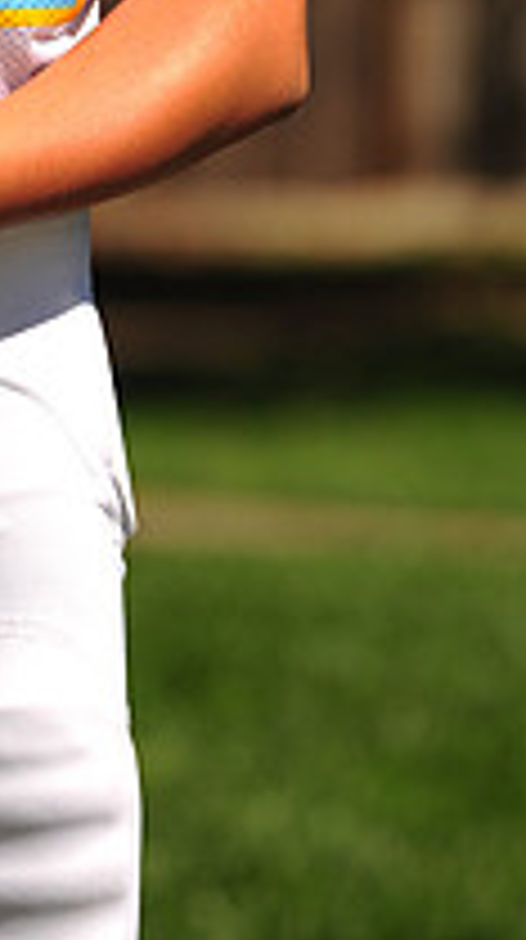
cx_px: -256
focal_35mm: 582
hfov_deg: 2.1
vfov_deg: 3.7
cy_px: -310
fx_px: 14484
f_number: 5
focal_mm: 200
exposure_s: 1/1000
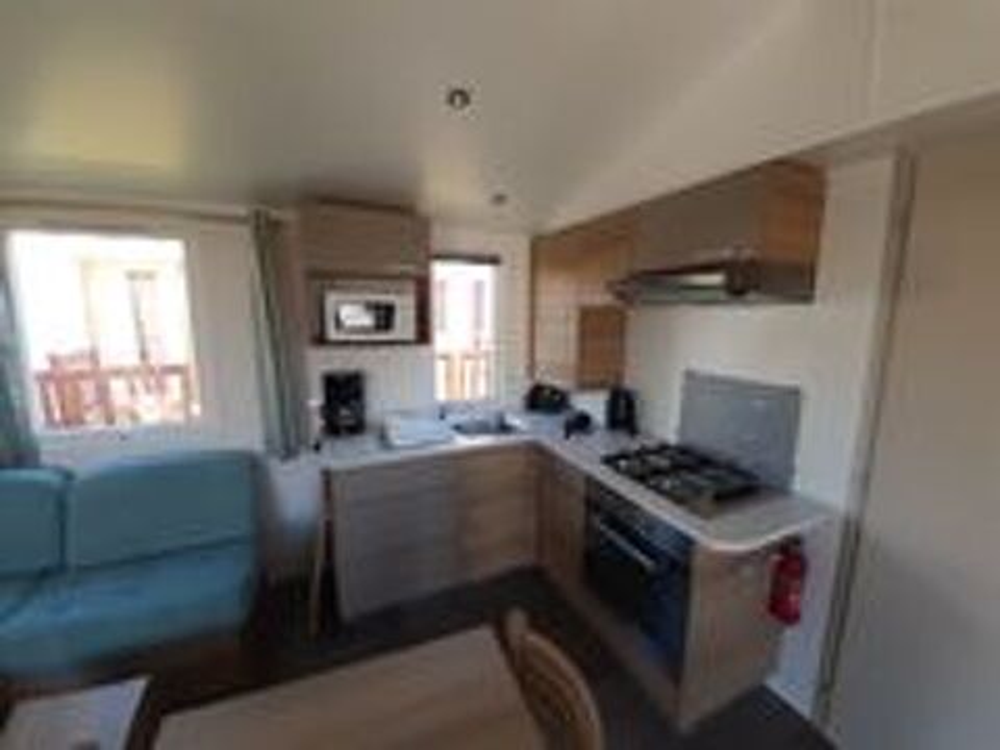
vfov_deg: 89.9
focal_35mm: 13
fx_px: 376
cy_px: 375
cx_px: 500
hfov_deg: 106.2
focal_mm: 1.13
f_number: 2.2
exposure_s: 1/50
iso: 50
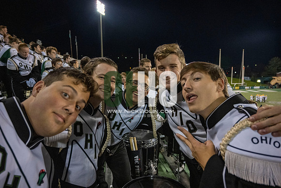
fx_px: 187
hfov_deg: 73.7
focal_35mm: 24
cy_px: 94
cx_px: 140
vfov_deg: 53.2
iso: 3200
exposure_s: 1/500
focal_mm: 24
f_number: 4
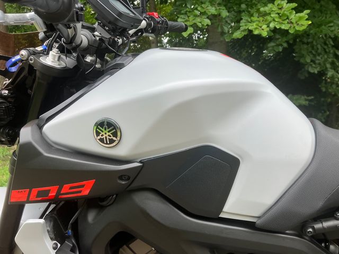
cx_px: 170
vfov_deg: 49.7
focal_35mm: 28
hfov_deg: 63.4
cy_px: 127
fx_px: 274
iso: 25
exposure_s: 1/199
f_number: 1.8
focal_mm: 3.99
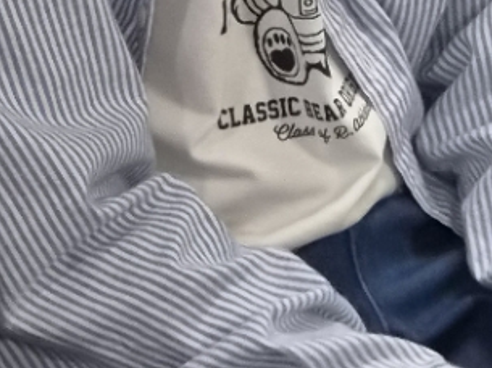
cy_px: -155
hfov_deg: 6.8
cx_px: 286
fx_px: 4117
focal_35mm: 290
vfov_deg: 5.1
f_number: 2.4
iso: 250
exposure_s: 1/60
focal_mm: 7
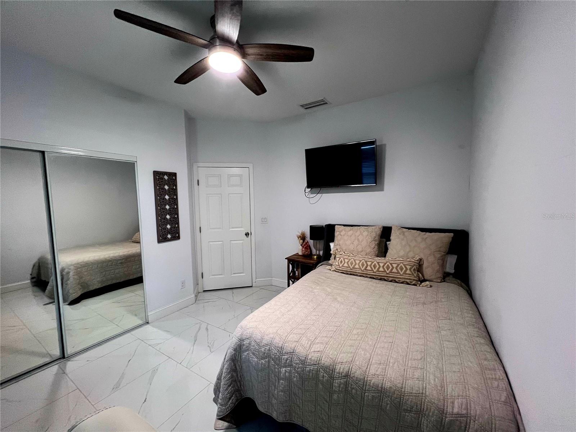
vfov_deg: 89.9
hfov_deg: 106.2
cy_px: 216
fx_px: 216
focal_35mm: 13
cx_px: 288
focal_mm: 1.57
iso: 320
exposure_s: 1/60.2
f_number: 1.8
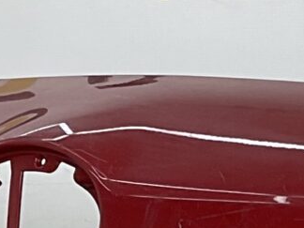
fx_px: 2011
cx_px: 521
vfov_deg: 6.3
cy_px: 494
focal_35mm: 229
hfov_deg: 8.4
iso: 16
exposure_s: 1/178
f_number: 1.8
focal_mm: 3
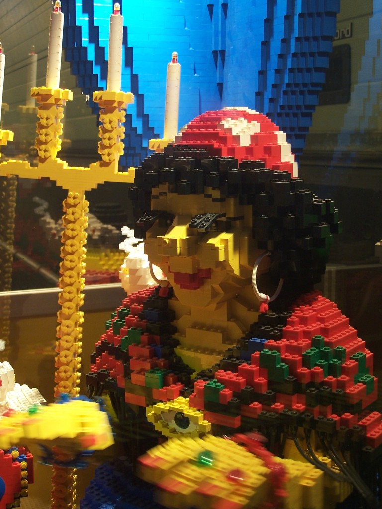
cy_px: 254
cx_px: 191
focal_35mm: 59
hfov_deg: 24.8
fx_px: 868
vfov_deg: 32.7
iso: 80
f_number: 3.1
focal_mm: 9.8
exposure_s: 1/2
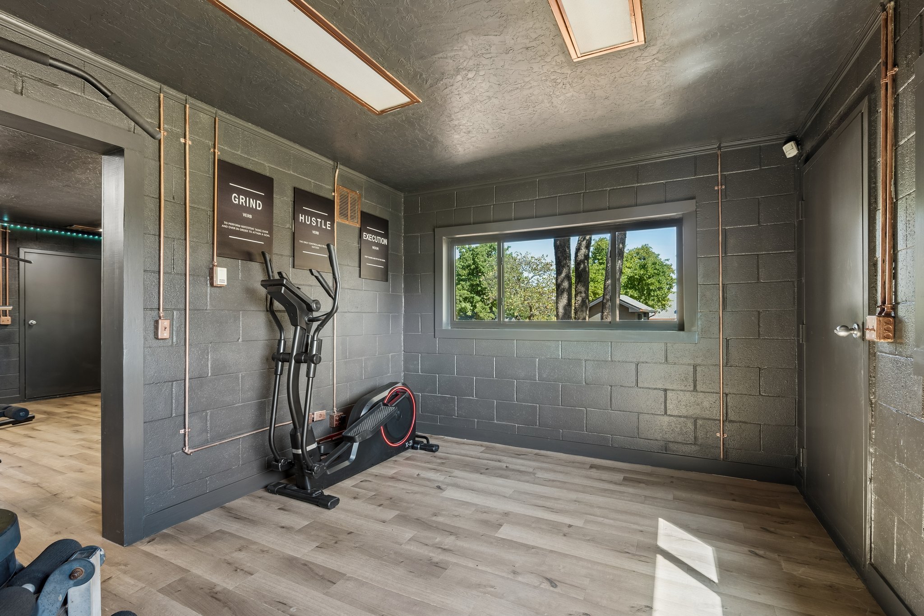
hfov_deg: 96.7
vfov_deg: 73.7
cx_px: 462
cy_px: 308
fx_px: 411
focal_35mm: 16
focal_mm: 16
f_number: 8
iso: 200
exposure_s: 1/10
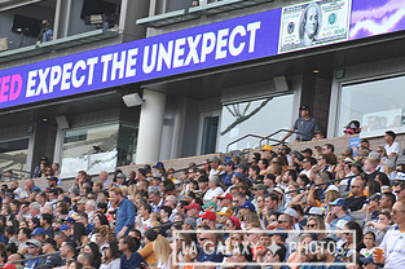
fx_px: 2293
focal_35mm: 204
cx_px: 264
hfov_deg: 10.1
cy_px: 53
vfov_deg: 6.7
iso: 200
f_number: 7.1
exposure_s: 1/200
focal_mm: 110
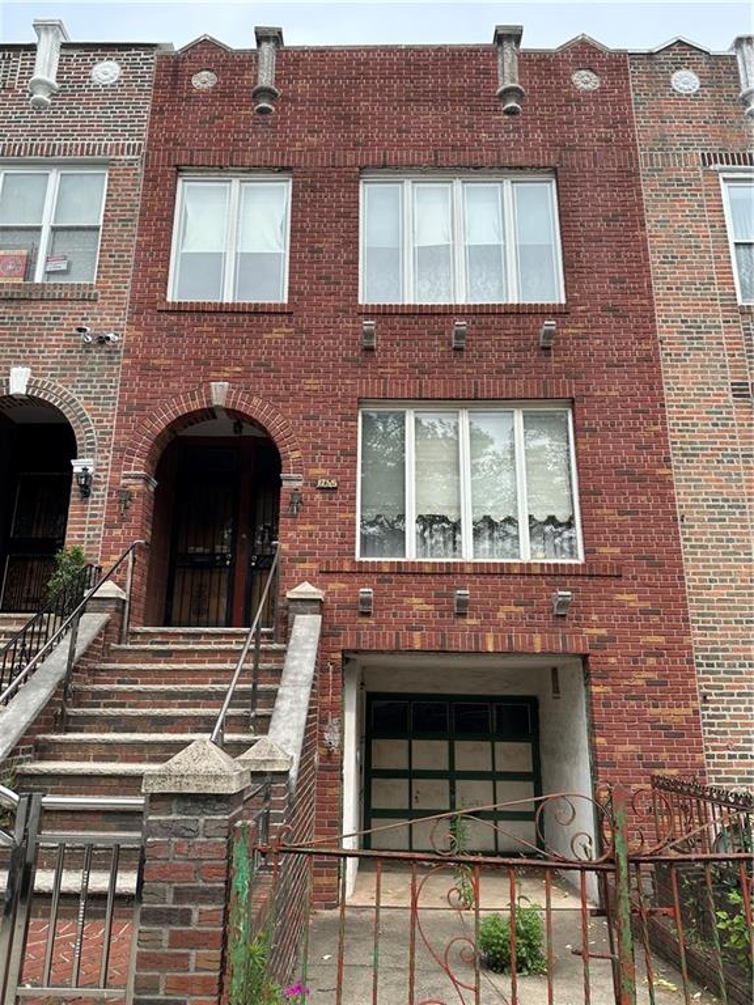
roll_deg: -1.8
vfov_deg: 71.6
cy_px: 502
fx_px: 697
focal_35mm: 24
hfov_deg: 56.8
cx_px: 377
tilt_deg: +16.1
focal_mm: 6.86
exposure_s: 1/1721
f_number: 1.78
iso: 80
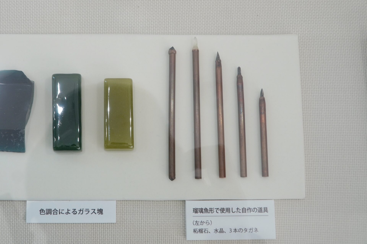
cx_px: 184
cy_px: 122
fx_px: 443
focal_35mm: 44
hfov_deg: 45.0
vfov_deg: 30.8
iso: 320
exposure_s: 1/50
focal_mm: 29
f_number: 6.3
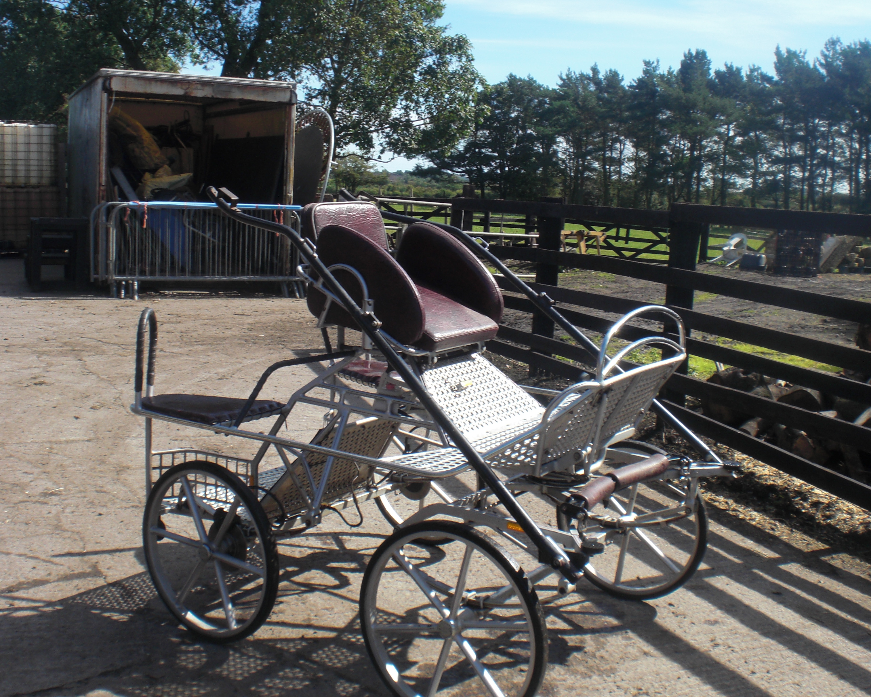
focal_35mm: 40
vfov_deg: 37.3
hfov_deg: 45.8
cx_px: 434
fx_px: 1031
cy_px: 345
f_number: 5.6
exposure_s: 1/250
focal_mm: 6.3
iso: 64
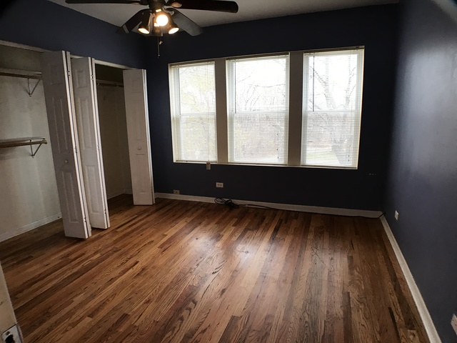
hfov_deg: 63.4
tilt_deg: -10.6
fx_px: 370
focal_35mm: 28
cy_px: 172
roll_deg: +1.2
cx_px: 228
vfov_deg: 49.7
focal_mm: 3.99
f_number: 1.8
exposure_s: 1/30
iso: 32
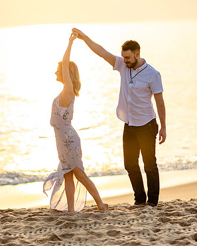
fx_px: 1056
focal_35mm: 145
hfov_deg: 10.7
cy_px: 99
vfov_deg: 13.3
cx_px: 98
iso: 125
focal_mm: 85
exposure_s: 1/2000
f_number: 1.8
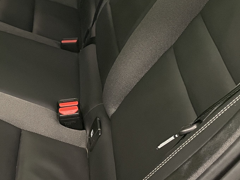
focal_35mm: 77
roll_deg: -0.9
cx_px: -22
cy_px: 12
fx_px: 534
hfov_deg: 23.8
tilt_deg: -26.7
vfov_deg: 18.8
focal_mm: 4.2
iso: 250
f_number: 1.6
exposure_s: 1/50
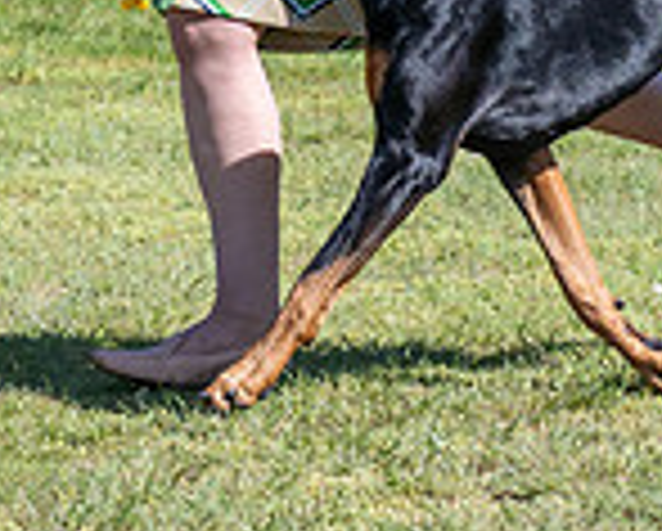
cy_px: -306
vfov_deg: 2.7
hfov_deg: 3.4
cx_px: 360
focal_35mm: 572
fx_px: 11222
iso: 400
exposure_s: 1/1250
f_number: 6.3
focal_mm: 133
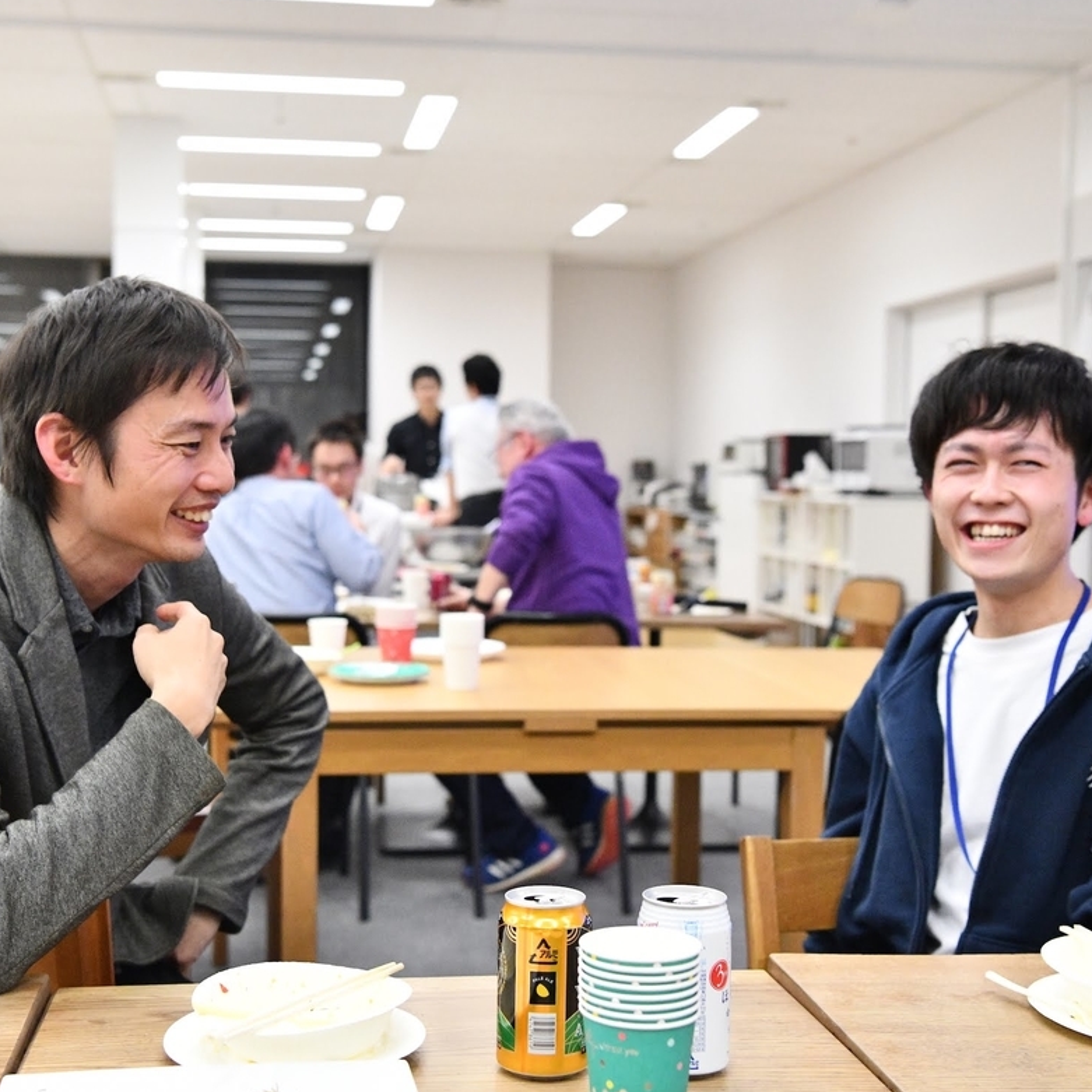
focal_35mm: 47
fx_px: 1677
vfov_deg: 36.1
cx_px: 489
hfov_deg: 36.0
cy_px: 538
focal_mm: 36
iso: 8000
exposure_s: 1/500
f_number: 4
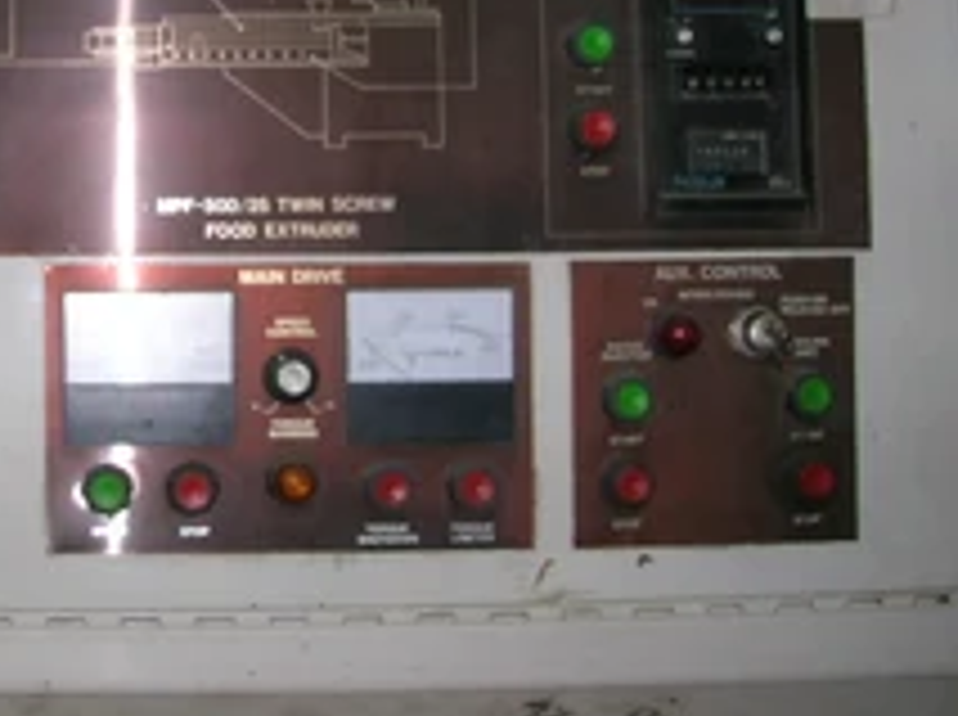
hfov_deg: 29.1
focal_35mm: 64
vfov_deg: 22.3
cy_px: 59
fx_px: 1768
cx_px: 99
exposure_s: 1/60.1
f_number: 4.9
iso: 50
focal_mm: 5.7
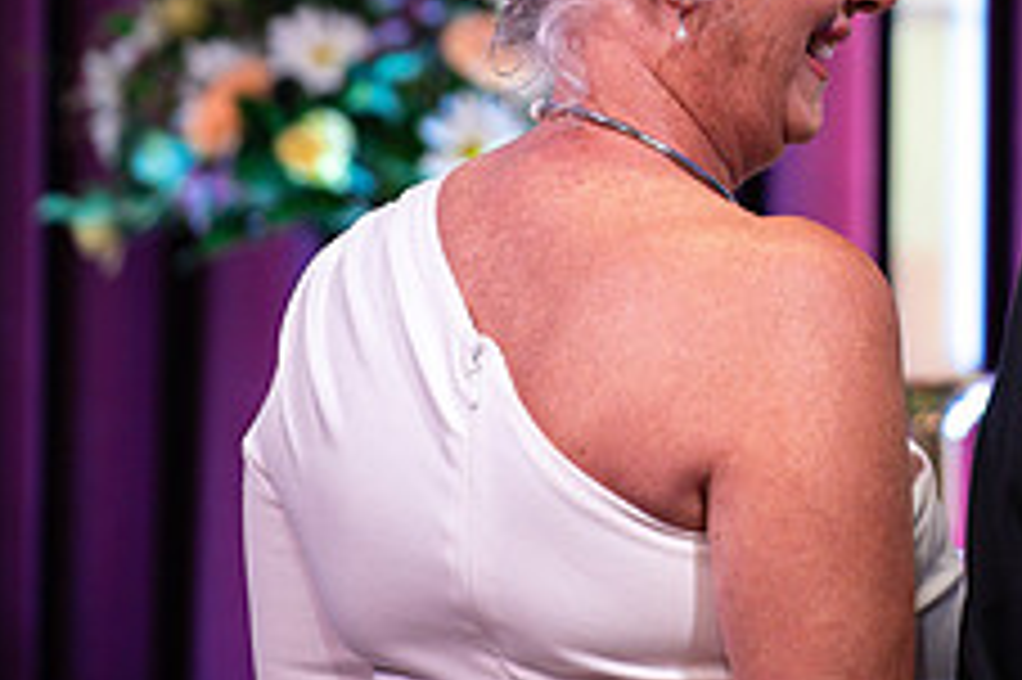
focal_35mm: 511
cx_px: 851
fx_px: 14496
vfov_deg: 2.7
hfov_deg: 4.0
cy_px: 79
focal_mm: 200
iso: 800
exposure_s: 1/200
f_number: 2.8
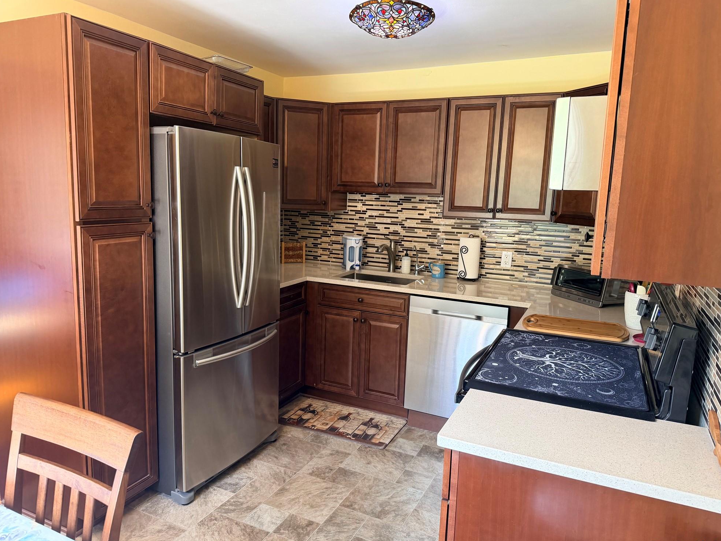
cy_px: 273
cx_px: 349
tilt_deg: -10.0
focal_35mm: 25
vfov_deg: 54.9
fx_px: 521
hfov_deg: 69.4
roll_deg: -2.1
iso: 200
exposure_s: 1/80
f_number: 1.78
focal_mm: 6.76
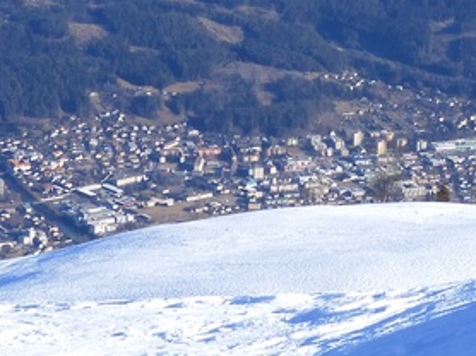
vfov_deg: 9.5
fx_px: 2116
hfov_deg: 12.6
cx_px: 512
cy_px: -50
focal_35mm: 154
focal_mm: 8
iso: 100
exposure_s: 1/640
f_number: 4
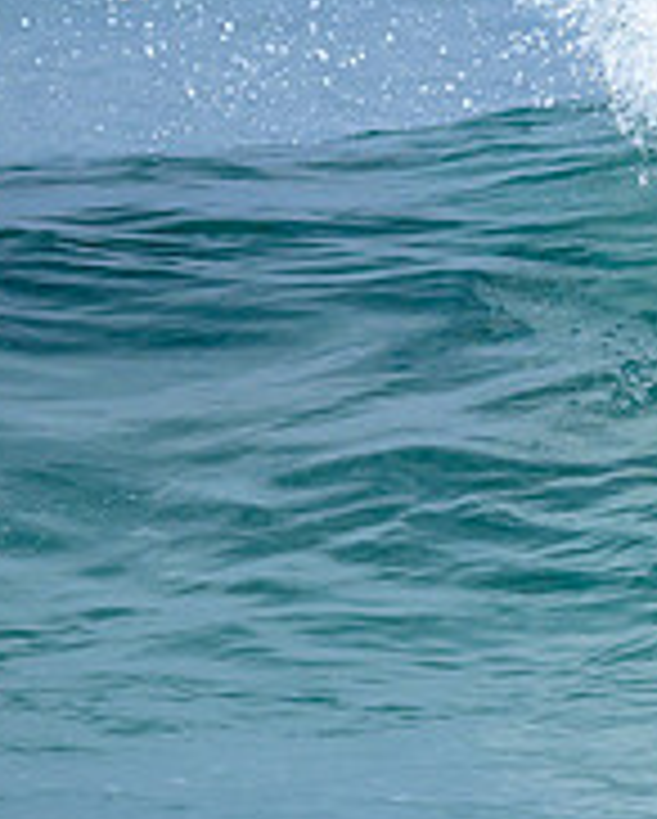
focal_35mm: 3048
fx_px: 73960
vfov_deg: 0.6
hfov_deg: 0.5
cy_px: 138
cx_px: 1282
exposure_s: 1/1600
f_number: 6.3
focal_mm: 800
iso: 360
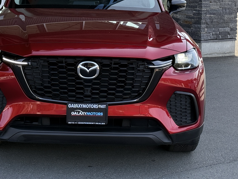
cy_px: 44
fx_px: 626
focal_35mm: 91
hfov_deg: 21.5
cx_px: 89
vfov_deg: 16.2
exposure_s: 1/917
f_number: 1.78
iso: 80
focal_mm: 6.76
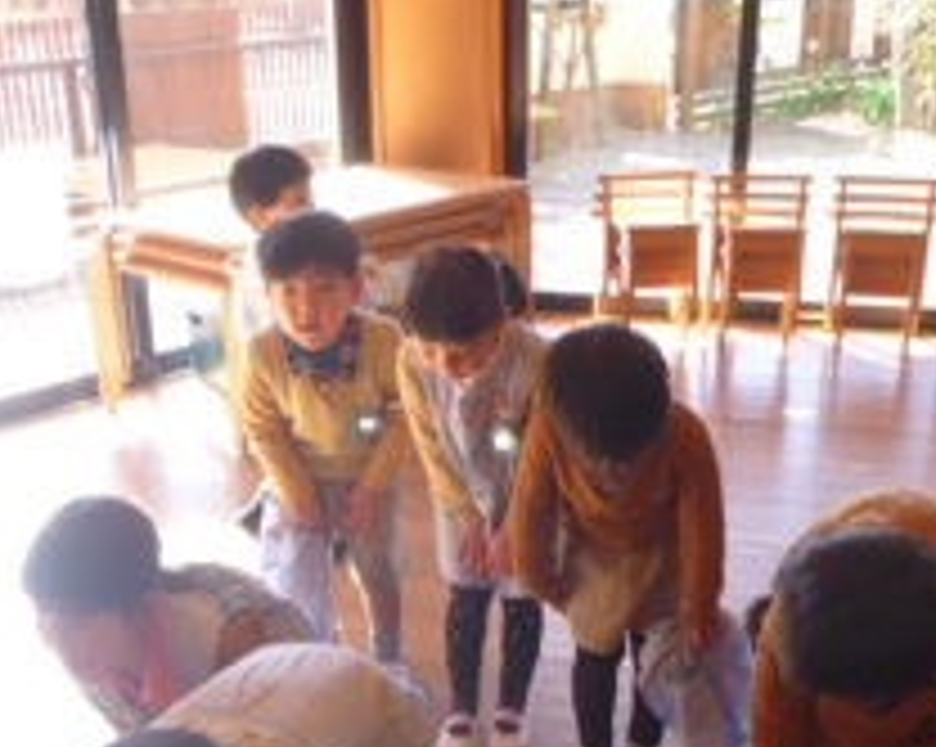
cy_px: 536
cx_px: 418
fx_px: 1273
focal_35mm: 46
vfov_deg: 32.2
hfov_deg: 40.3
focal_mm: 4.9
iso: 250
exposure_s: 1/125
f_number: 3.3
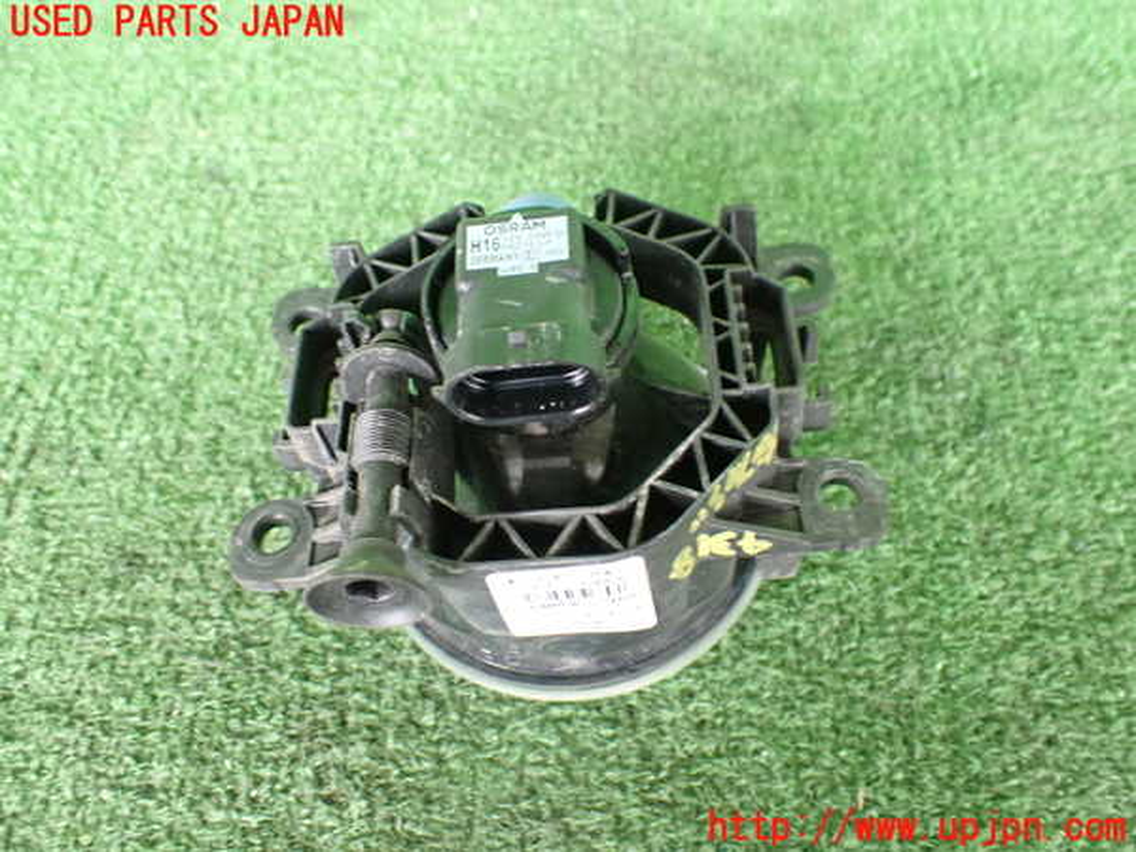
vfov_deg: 46.8
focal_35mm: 30
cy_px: 426
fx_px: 985
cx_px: 568
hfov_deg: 60.0
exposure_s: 1/50
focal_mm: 5.4
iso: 800
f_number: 2.3
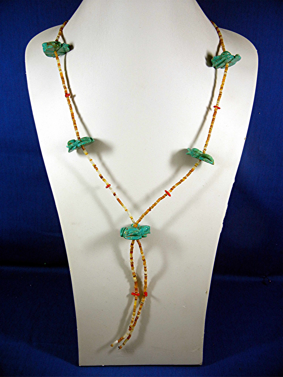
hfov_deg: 46.8
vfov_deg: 60.0
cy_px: 188
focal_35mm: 30
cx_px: 142
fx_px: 327
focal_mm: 5.4
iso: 160
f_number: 3.5
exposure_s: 1/68.6
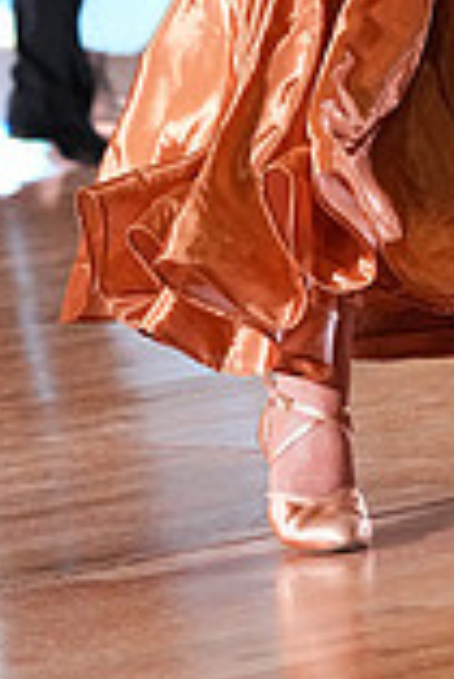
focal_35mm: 339
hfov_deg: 4.0
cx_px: 737
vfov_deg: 6.0
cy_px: -493
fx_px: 6398
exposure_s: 1/400
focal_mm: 92
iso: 6400
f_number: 4
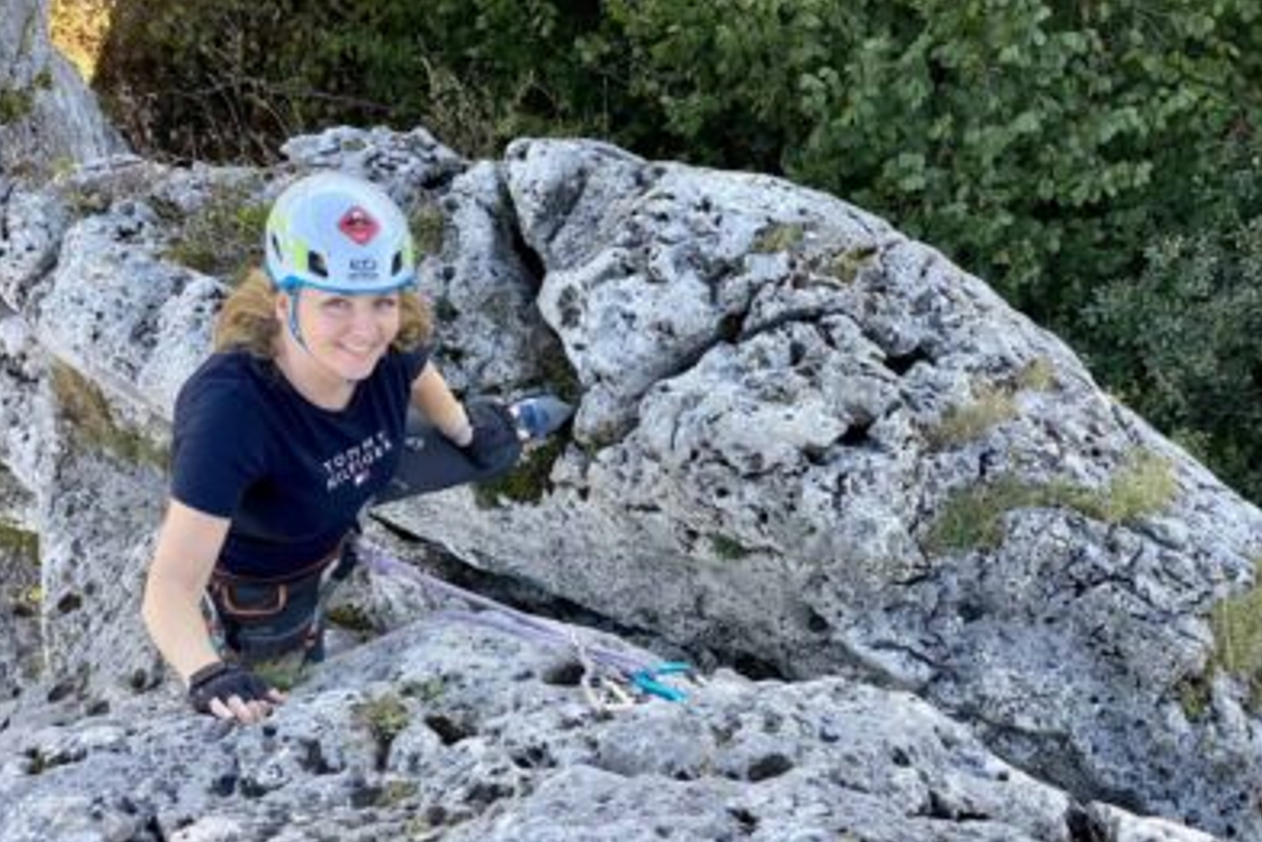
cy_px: 476
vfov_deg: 24.6
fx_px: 1928
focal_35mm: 55
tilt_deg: -67.3
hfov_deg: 36.2
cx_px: 623
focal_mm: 6
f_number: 2
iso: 25
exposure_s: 1/122
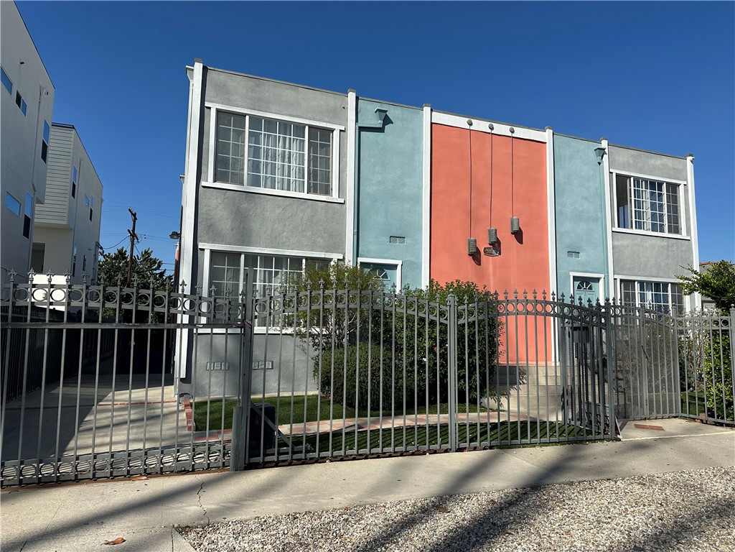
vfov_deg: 56.8
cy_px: 276
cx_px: 368
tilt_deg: +7.1
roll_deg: -1.4
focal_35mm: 24
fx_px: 510
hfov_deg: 71.6
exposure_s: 1/6623
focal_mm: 6.86
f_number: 1.78
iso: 80
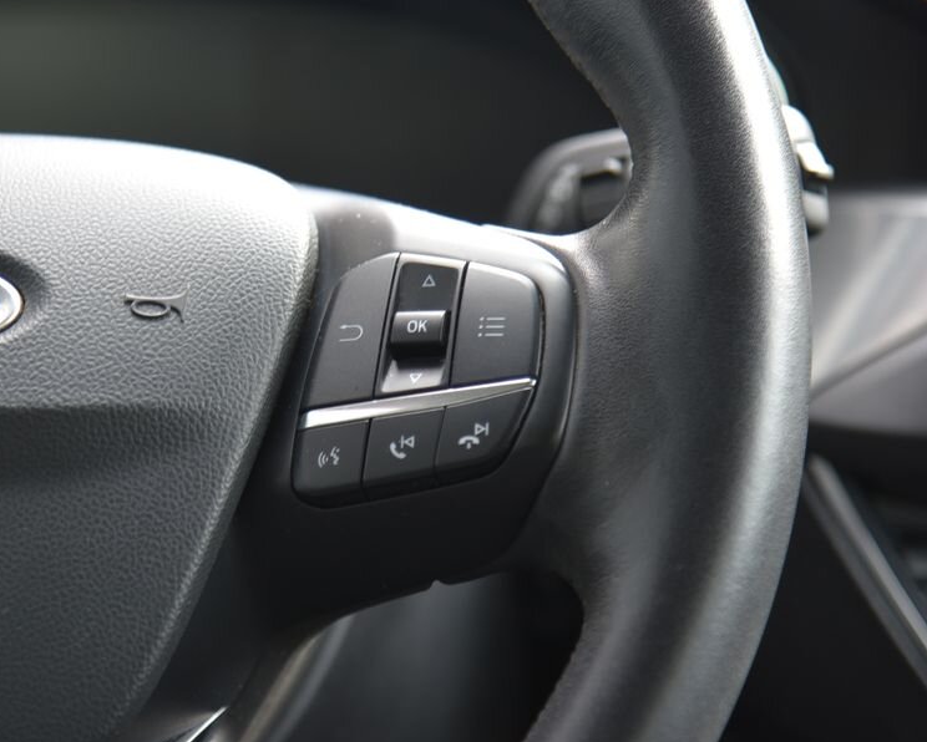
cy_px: 336
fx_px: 4255
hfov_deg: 12.4
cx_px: 330
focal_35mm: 155
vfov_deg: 10.0
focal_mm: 120
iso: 500
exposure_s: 1/30
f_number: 4
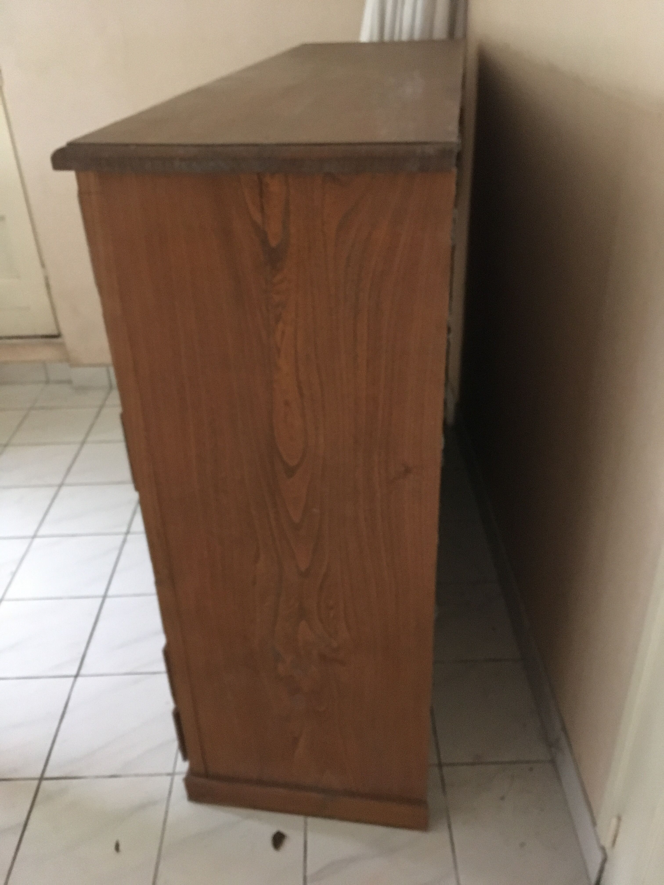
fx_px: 742
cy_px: 442
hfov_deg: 48.2
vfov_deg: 61.7
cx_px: 332
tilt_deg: -32.5
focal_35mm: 29
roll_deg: +1.8
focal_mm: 4.15
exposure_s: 1/17
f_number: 2.2
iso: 320
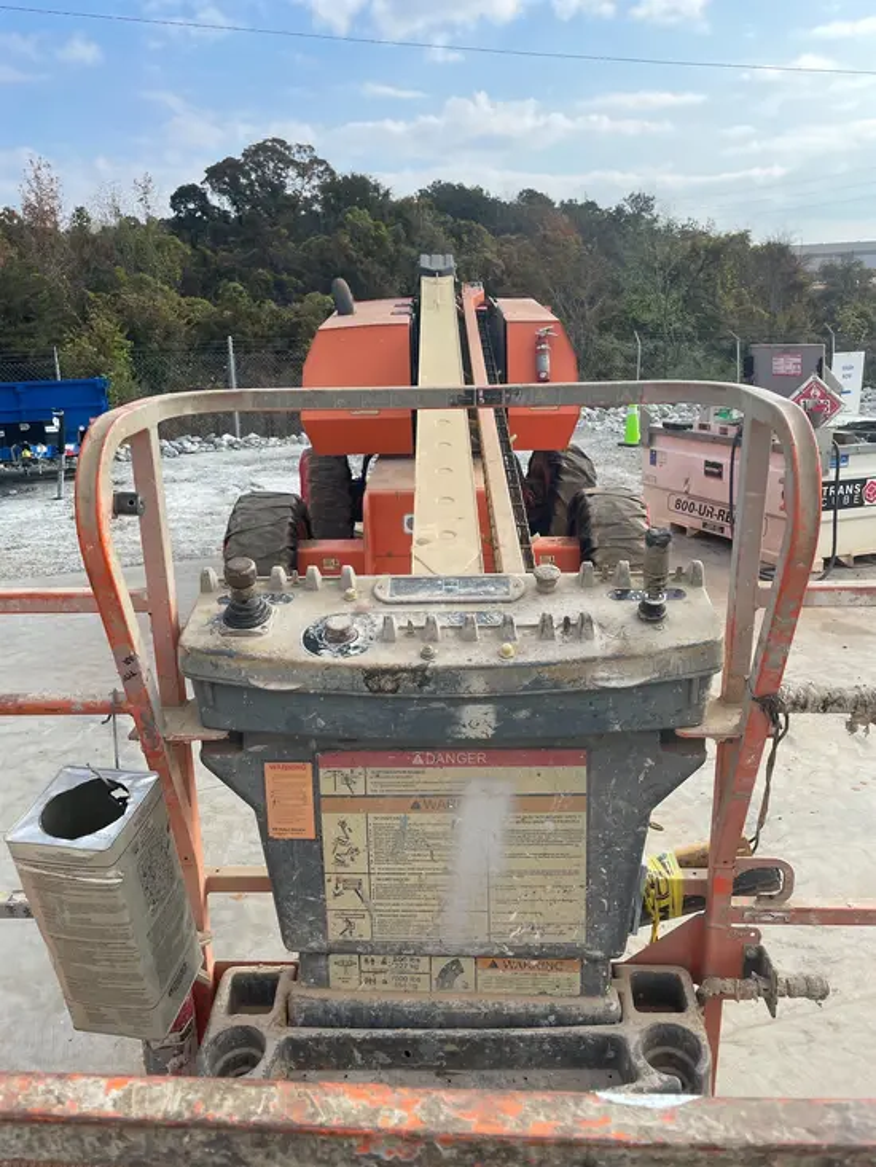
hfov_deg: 53.1
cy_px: 584
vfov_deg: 67.3
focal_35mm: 26
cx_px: 438
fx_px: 877
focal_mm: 4.2
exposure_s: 1/2564
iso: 50
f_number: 1.6
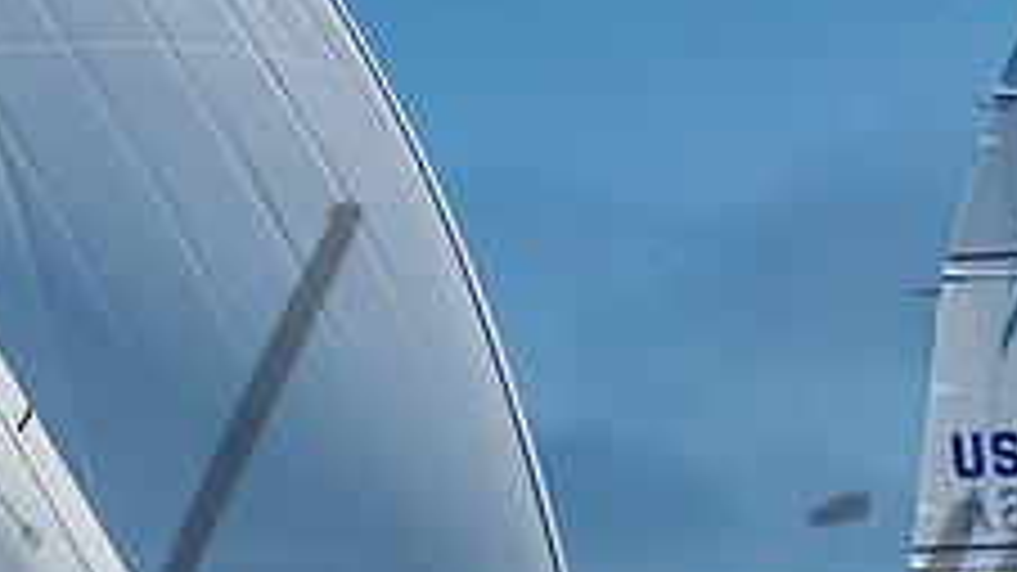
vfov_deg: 3.9
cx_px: -17
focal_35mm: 308
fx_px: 8304
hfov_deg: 7.0
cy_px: 701
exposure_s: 1/2500
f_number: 6.3
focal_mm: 85
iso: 400
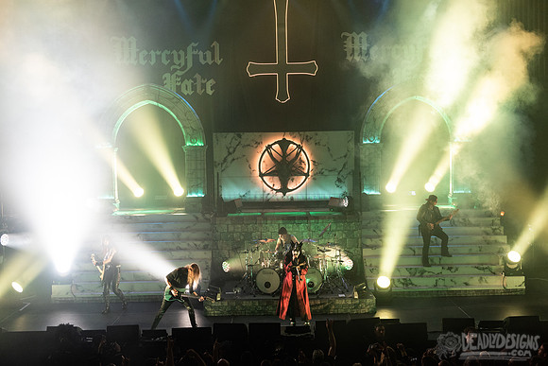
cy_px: 183
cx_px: 272
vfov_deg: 30.8
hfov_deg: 44.9
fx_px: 663
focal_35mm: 44
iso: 2000
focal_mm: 40
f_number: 3.2
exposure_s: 1/500
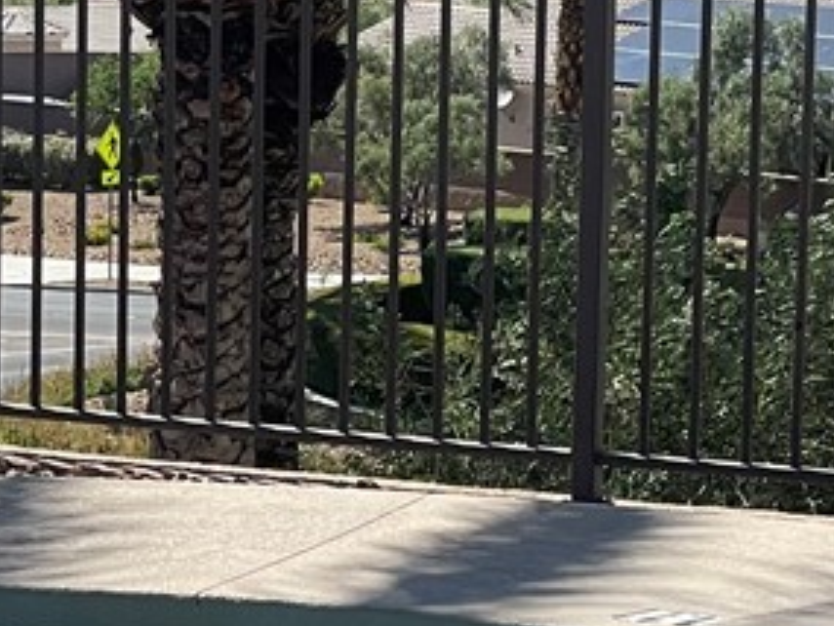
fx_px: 4507
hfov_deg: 10.5
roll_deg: -0.1
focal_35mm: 187
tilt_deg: -7.9
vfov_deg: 7.9
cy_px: 521
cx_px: -70
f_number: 2
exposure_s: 1/1295
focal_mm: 6
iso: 25
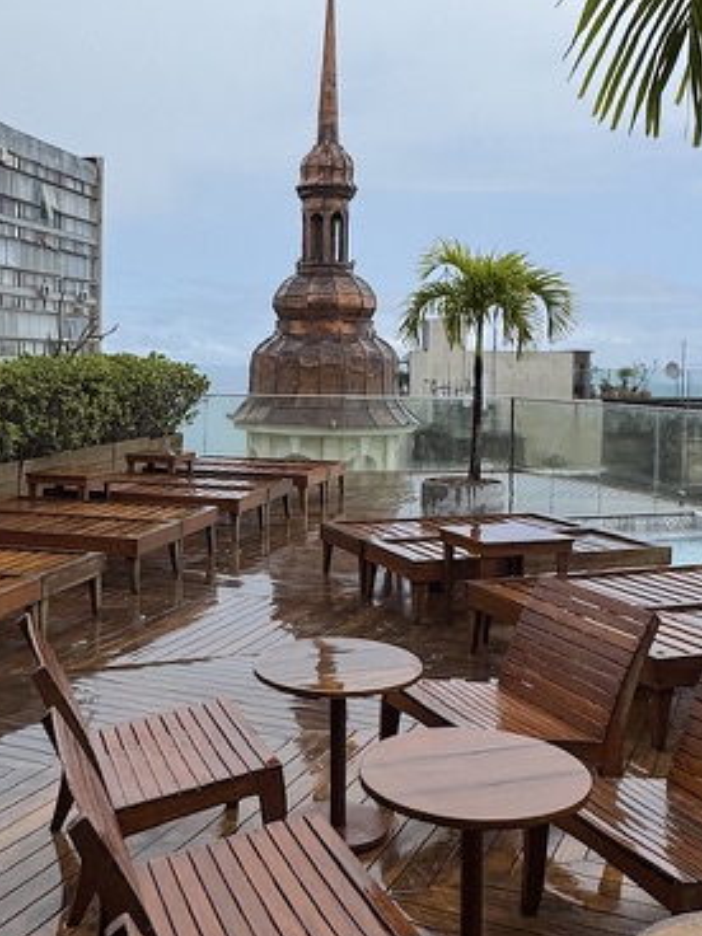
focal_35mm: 39
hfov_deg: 36.7
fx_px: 1055
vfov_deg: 47.7
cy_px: 397
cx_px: 285
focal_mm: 2.22
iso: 50
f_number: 2.2
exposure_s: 1/2146
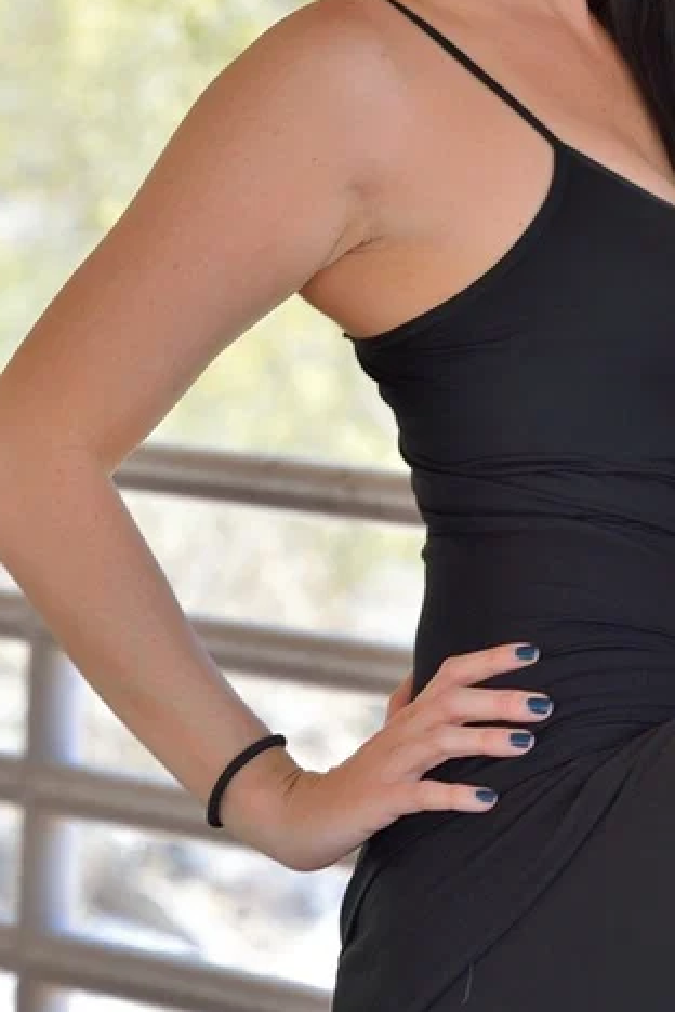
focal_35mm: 366
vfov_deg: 5.6
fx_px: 10293
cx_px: 632
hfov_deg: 3.8
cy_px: 258
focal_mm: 190
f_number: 8
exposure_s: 1/125
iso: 400
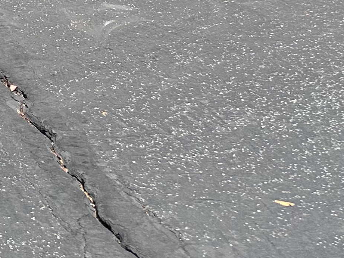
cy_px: -264
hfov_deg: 14.6
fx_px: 1043
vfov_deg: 12.4
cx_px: -389
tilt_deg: -4.7
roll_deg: +0.9
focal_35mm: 105
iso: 80
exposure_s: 1/1473
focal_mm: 6.86
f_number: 1.78
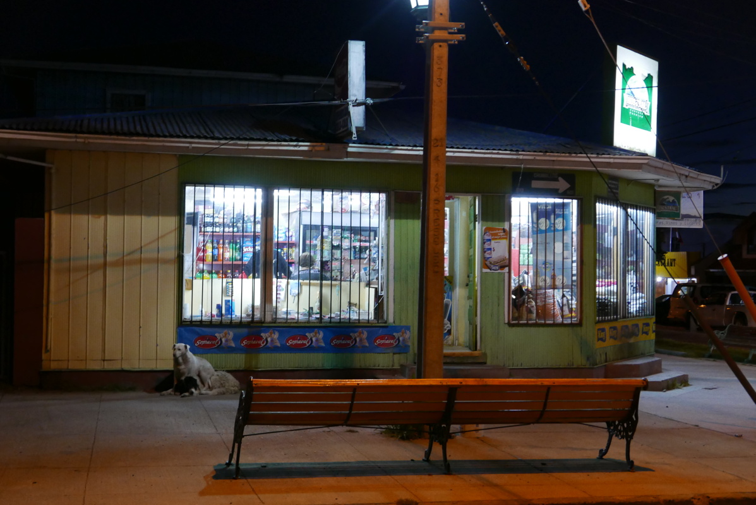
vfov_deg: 26.0
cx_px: 378
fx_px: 1093
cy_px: 252
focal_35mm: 52
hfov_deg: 38.2
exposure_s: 1/40
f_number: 2.8
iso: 1600
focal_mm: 23.6
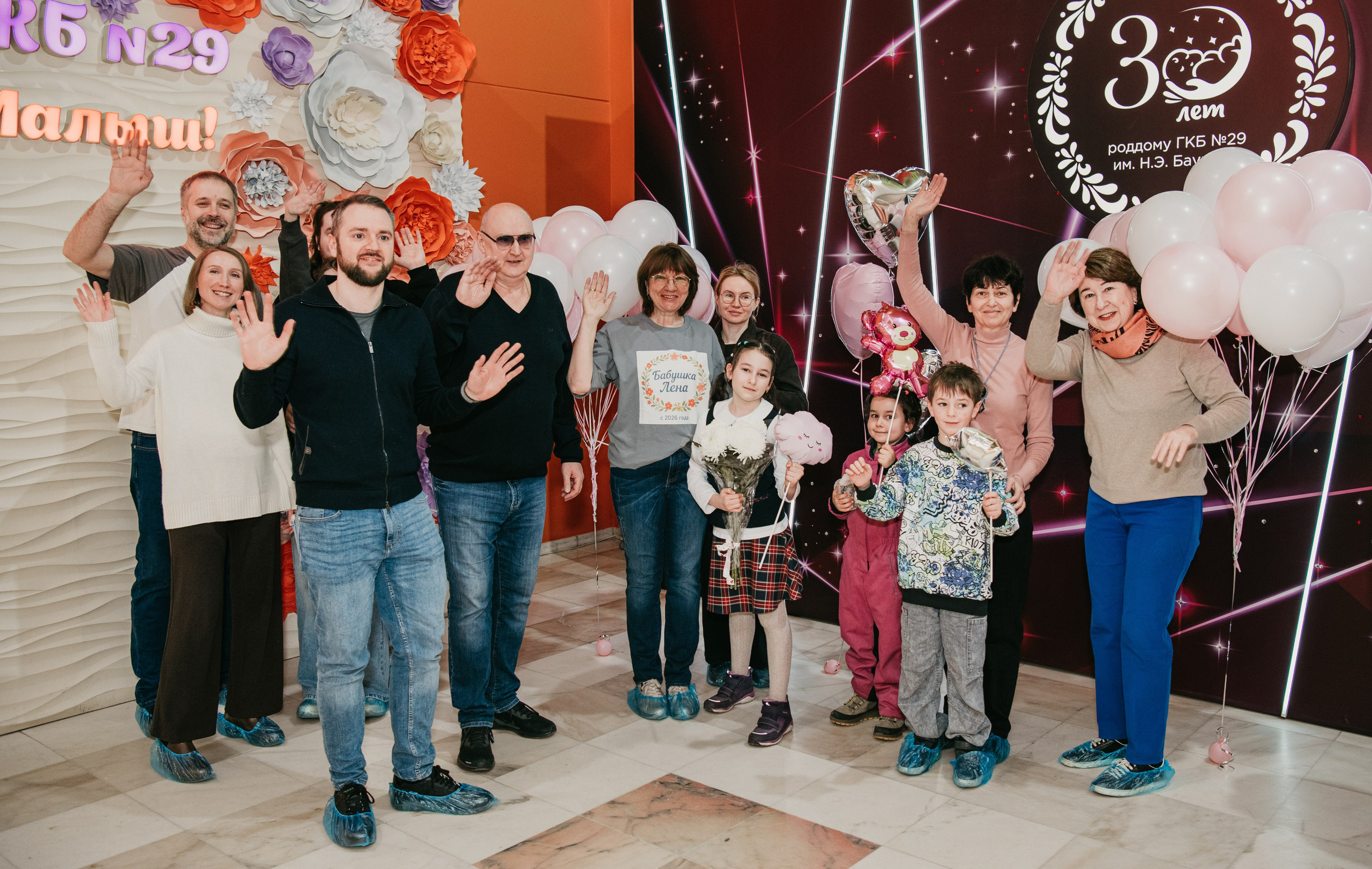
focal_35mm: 33
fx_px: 1240
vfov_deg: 38.6
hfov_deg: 57.9
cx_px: 720
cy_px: 421
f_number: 4
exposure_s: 1/160
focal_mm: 30
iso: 400
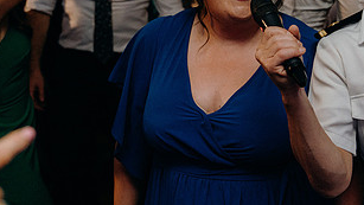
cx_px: 299
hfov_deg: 22.1
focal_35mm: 95
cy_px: 60
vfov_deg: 12.7
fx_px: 917
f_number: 3.5
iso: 2500
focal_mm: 48
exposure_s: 1/160
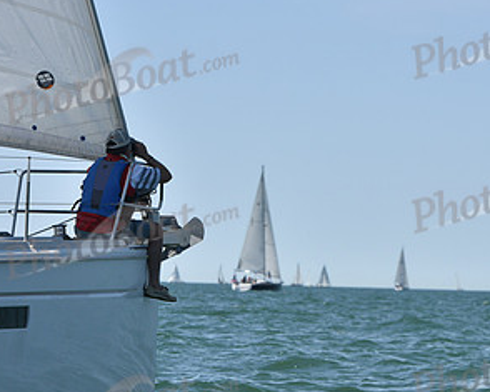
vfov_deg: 6.4
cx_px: 327
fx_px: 3494
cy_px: 299
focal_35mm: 241
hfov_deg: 8.0
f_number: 6.3
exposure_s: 1/800
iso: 320
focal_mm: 130
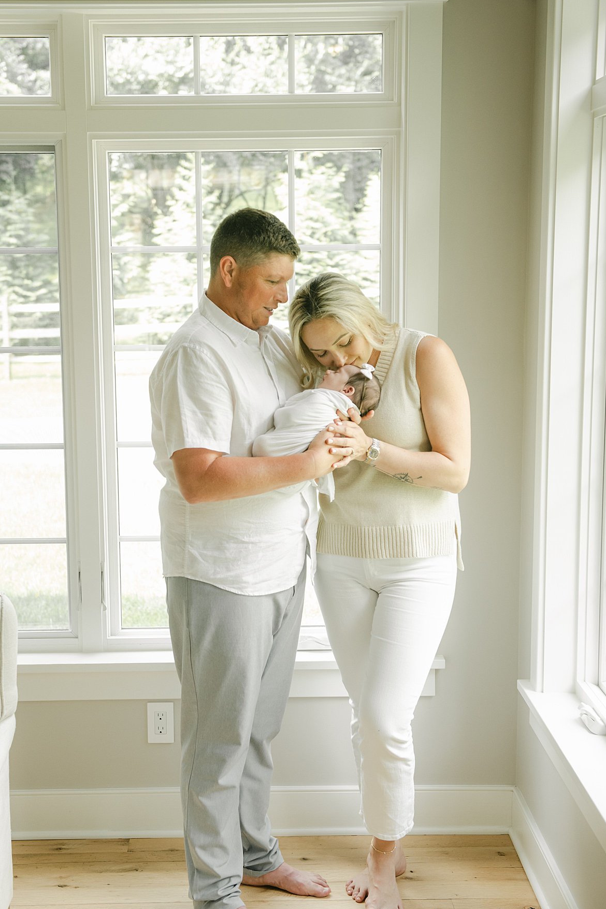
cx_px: 262
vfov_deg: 35.6
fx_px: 1414
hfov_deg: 24.2
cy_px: 467
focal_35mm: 56
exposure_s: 1/160
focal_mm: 48
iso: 1000
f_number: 4
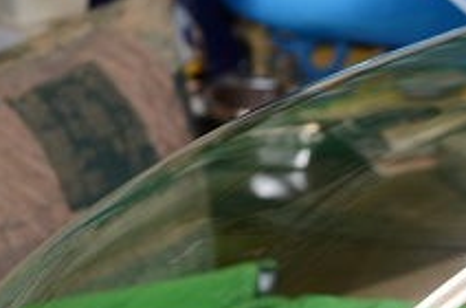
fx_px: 2917
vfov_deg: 6.0
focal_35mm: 226
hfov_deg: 9.1
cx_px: 448
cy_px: 384
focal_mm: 50
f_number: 2.8
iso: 100
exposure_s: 1/60
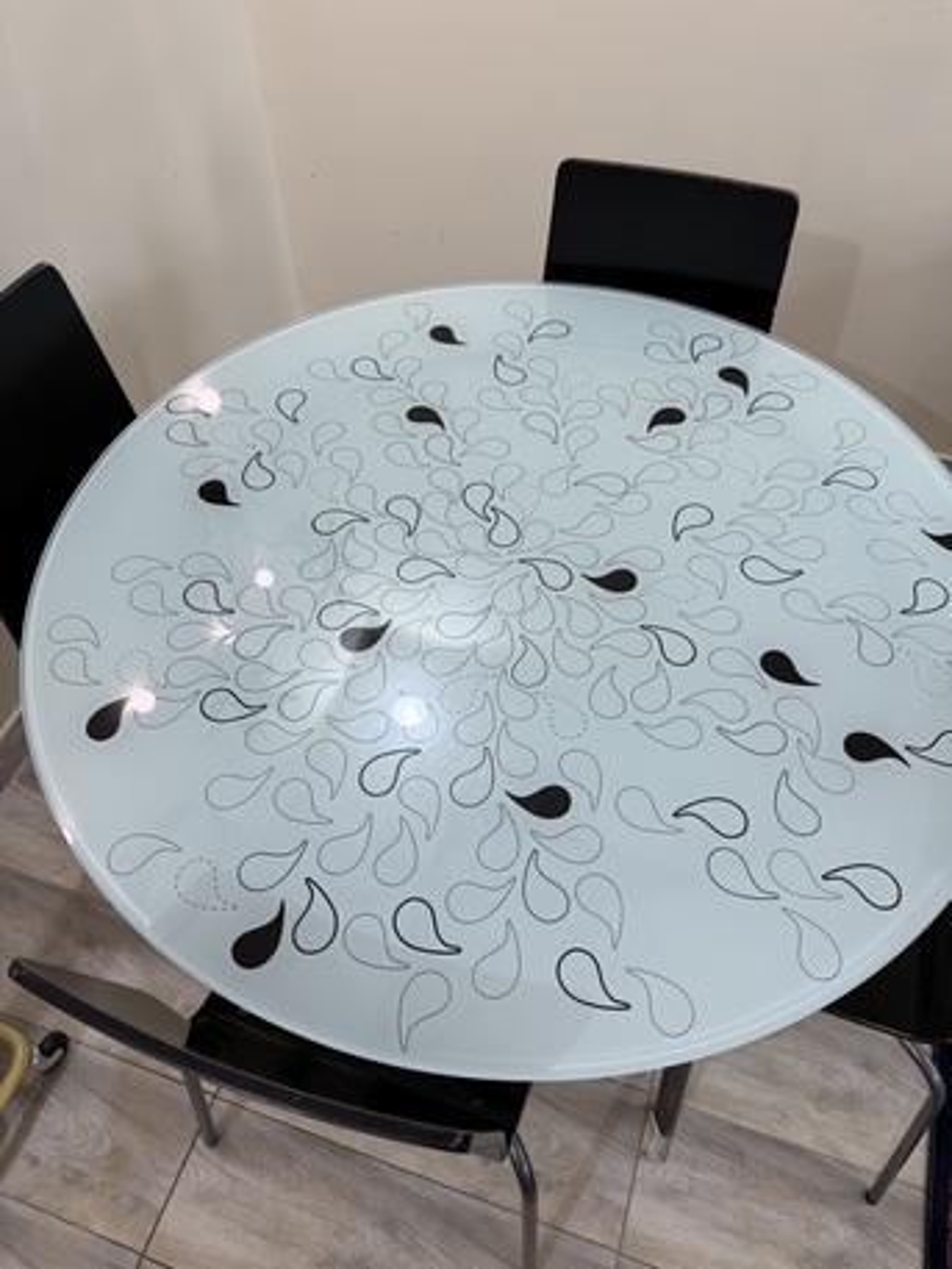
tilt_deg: -52.4
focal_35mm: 24
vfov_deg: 71.6
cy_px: 634
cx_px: 476
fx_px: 880
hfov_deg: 56.8
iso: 100
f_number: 1.78
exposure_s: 1/60
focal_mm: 6.76
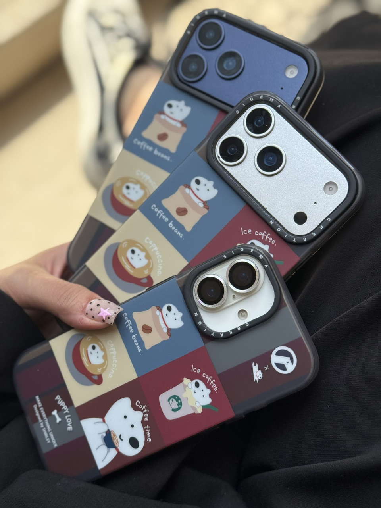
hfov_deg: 30.3
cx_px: 190
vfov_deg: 39.7
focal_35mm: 48
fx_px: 704
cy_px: 254
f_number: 1.78
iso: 100
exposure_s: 1/1795
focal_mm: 6.76
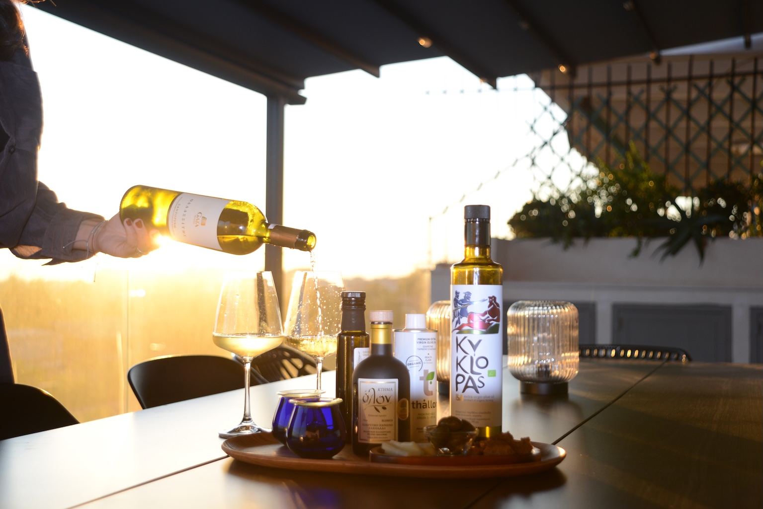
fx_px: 1103
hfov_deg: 38.2
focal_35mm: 52
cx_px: 382
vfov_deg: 26.0
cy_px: 254
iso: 640
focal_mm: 52
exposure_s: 1/400
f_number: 4.8
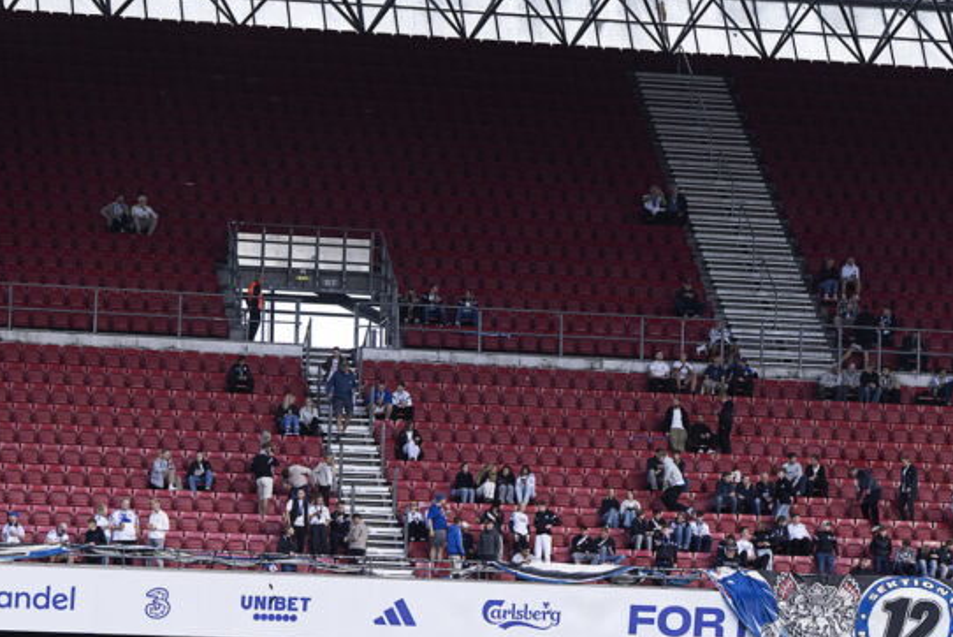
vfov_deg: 6.3
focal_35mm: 219
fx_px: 5800
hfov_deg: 9.3
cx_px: 872
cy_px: 594
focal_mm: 116
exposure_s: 1/400
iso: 400
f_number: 4
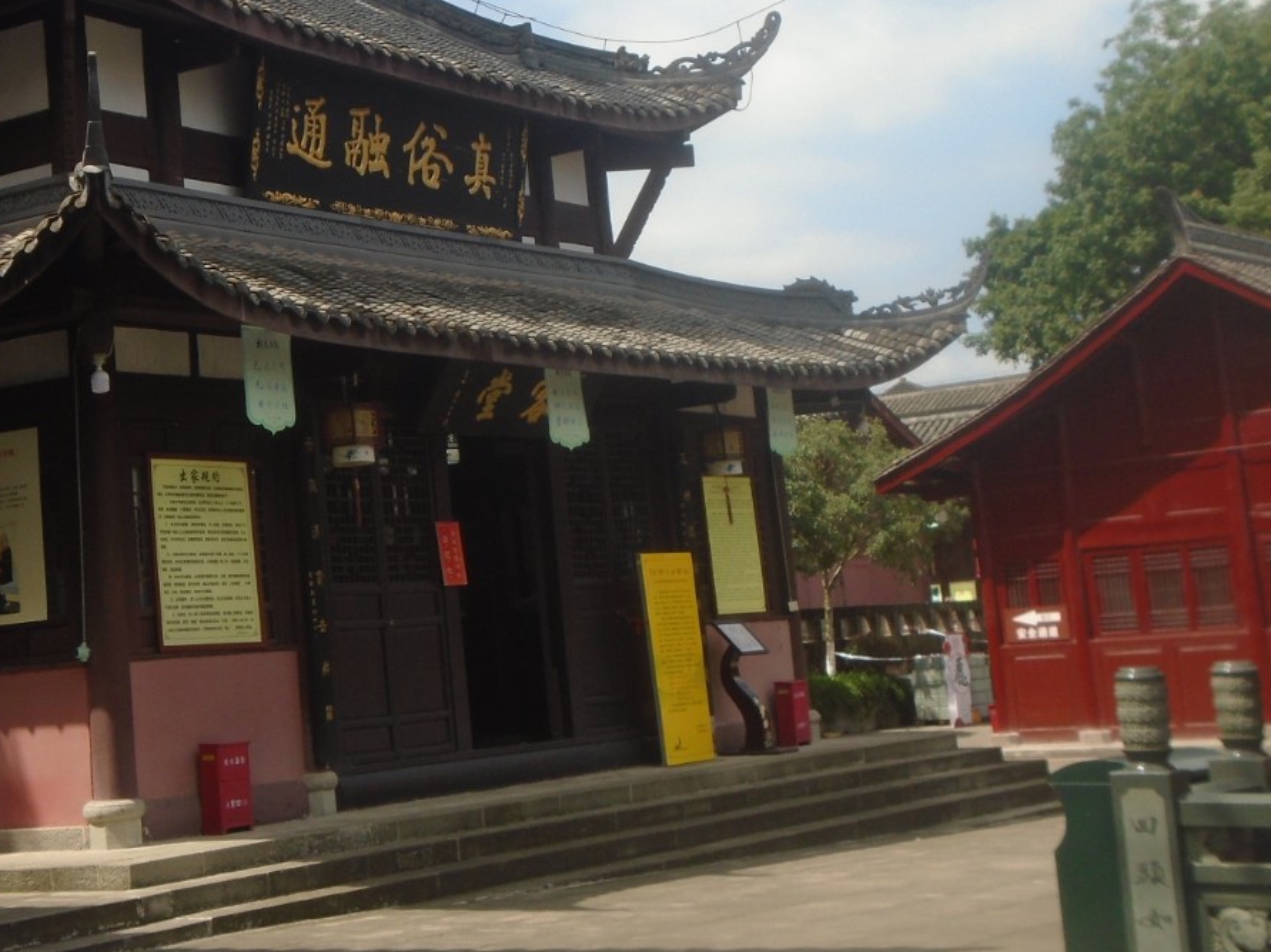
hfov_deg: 29.1
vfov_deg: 22.2
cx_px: 385
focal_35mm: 66
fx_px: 2423
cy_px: 335
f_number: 4.1
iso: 100
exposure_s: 1/500
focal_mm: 7.4
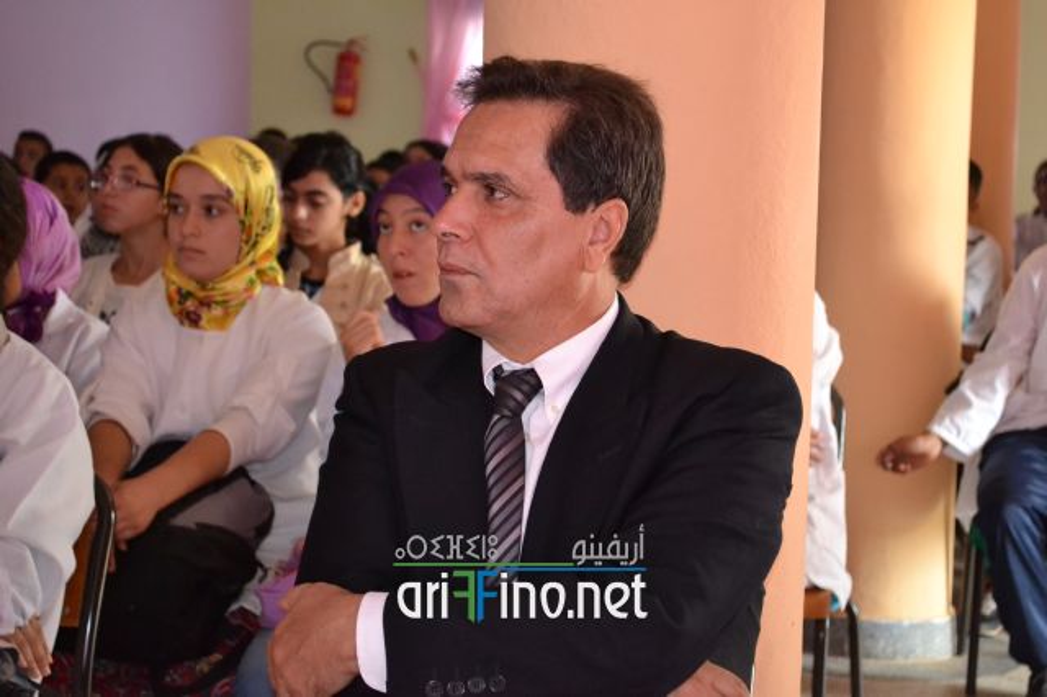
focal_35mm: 82
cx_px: 524
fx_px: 2398
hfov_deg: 24.6
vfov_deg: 16.5
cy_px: 348
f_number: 5.6
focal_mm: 55
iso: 3200
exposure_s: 1/60
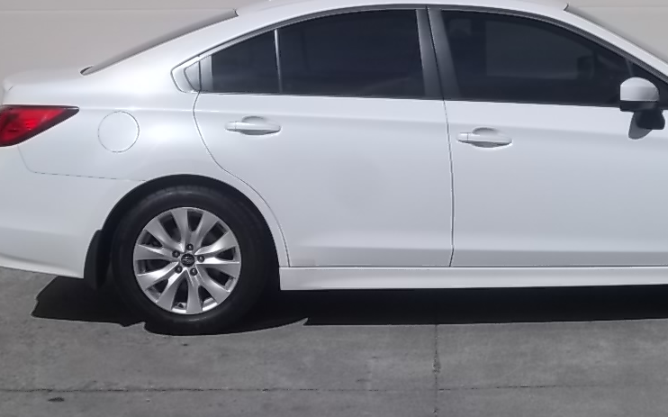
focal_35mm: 86
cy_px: 108
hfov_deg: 23.9
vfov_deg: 15.1
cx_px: 480
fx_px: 1565
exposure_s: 1/320
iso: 64
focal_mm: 8.3
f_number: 10.28
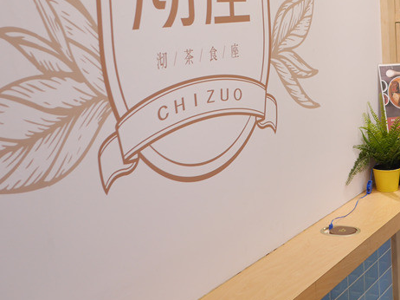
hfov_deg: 29.0
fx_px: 751
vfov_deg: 22.3
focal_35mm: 65
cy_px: 60
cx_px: 336
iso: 200
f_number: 1.8
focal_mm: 15
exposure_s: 1/125
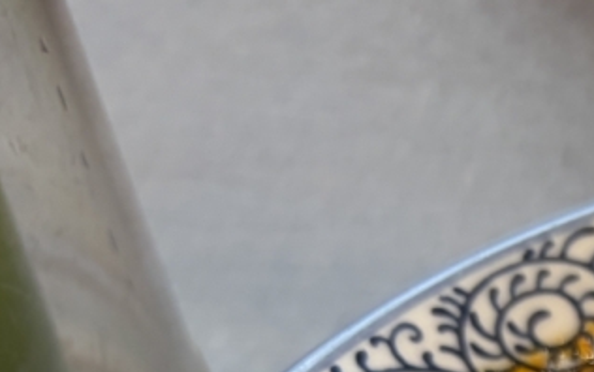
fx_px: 1814
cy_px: 774
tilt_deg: -47.1
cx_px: 1138
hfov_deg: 15.4
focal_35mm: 112
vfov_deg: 10.6
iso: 100
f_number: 1.6
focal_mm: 5.96
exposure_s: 1/100
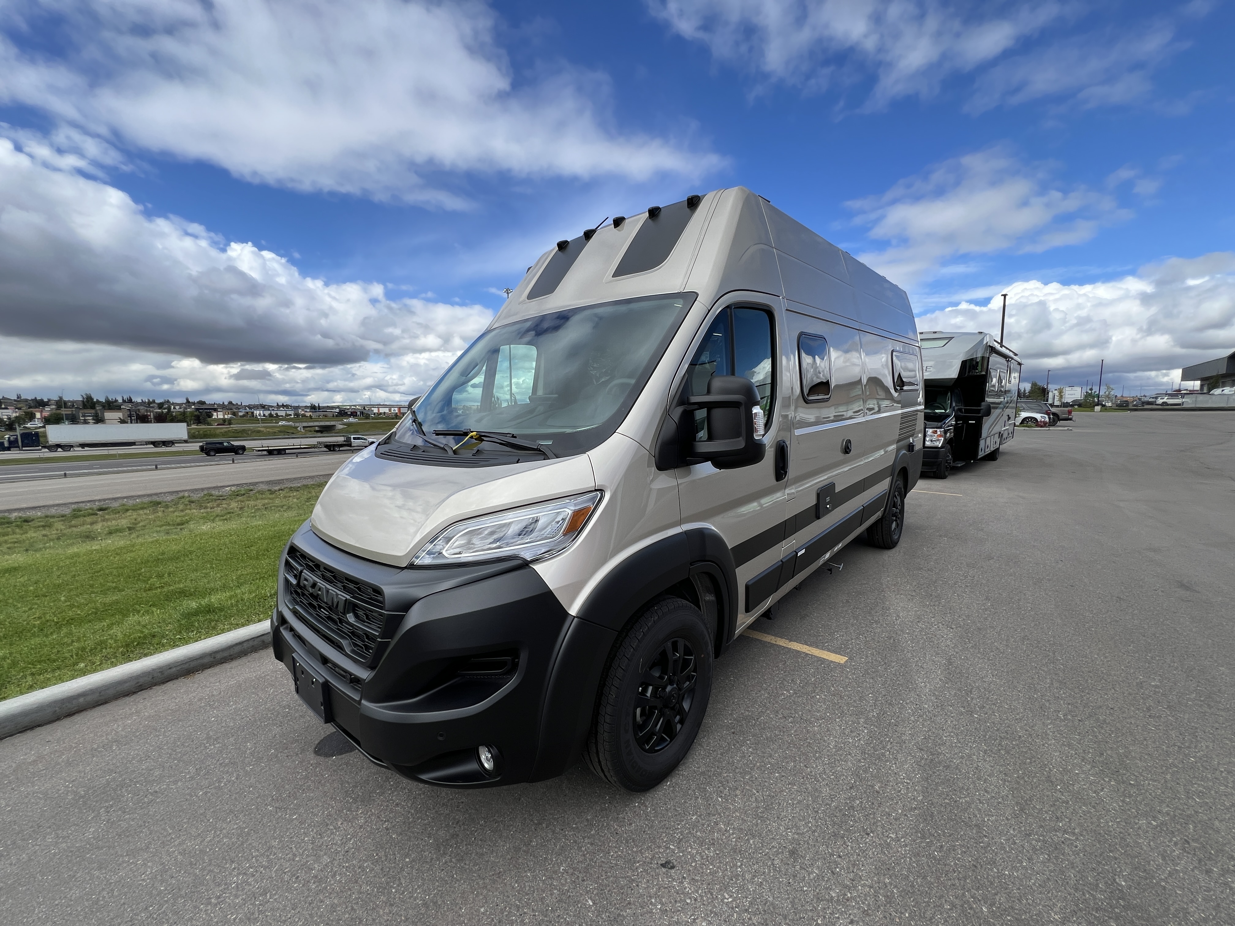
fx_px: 464
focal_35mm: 13
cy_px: 463
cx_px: 618
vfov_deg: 89.9
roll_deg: +0.4
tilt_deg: -6.6
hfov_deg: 106.2
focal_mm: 1.57
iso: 32
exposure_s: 1/1119
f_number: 1.8
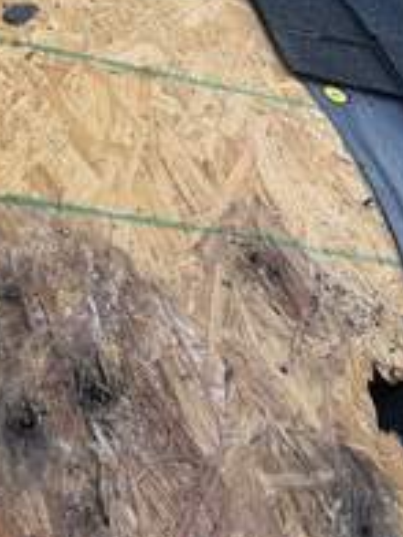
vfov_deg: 36.9
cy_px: 74
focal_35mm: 49
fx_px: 761
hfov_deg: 28.8
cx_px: 63
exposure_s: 1/822
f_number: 1.78
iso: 100
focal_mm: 6.76
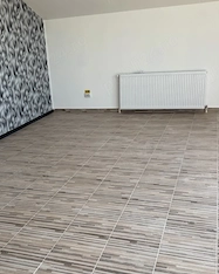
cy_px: 169
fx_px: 324
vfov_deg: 45.5
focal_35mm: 40
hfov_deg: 36.9
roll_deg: +4.4
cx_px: 73
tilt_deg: -21.0
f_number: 1.78
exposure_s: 1/567
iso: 80
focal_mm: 6.76
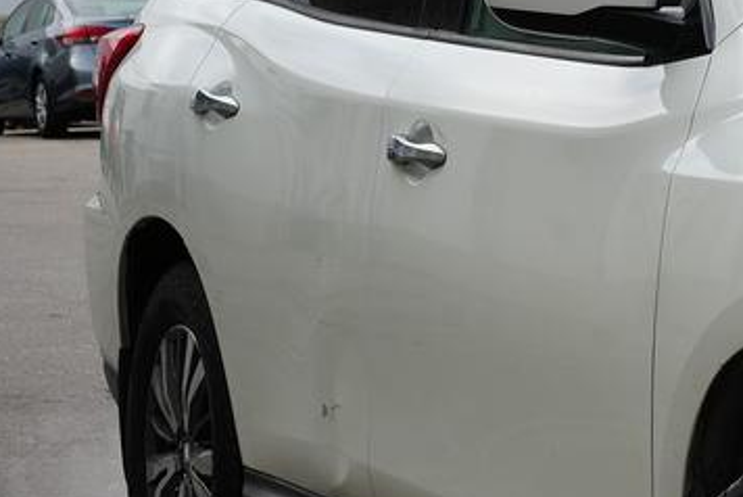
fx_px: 3264
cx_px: 1194
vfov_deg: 8.7
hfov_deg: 12.2
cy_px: 280
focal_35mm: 158
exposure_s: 1/125
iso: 100
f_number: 9
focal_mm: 44
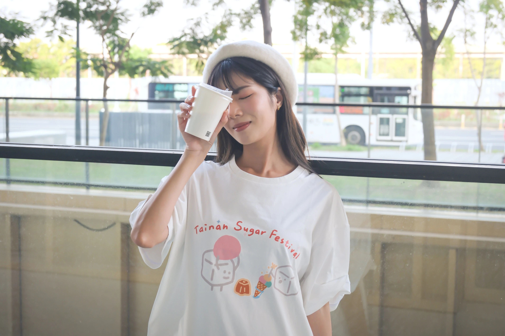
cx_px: 252
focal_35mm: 58
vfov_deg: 23.4
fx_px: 814
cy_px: 168
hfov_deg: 34.5
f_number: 4.2
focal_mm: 38.5
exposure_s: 1/180
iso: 500
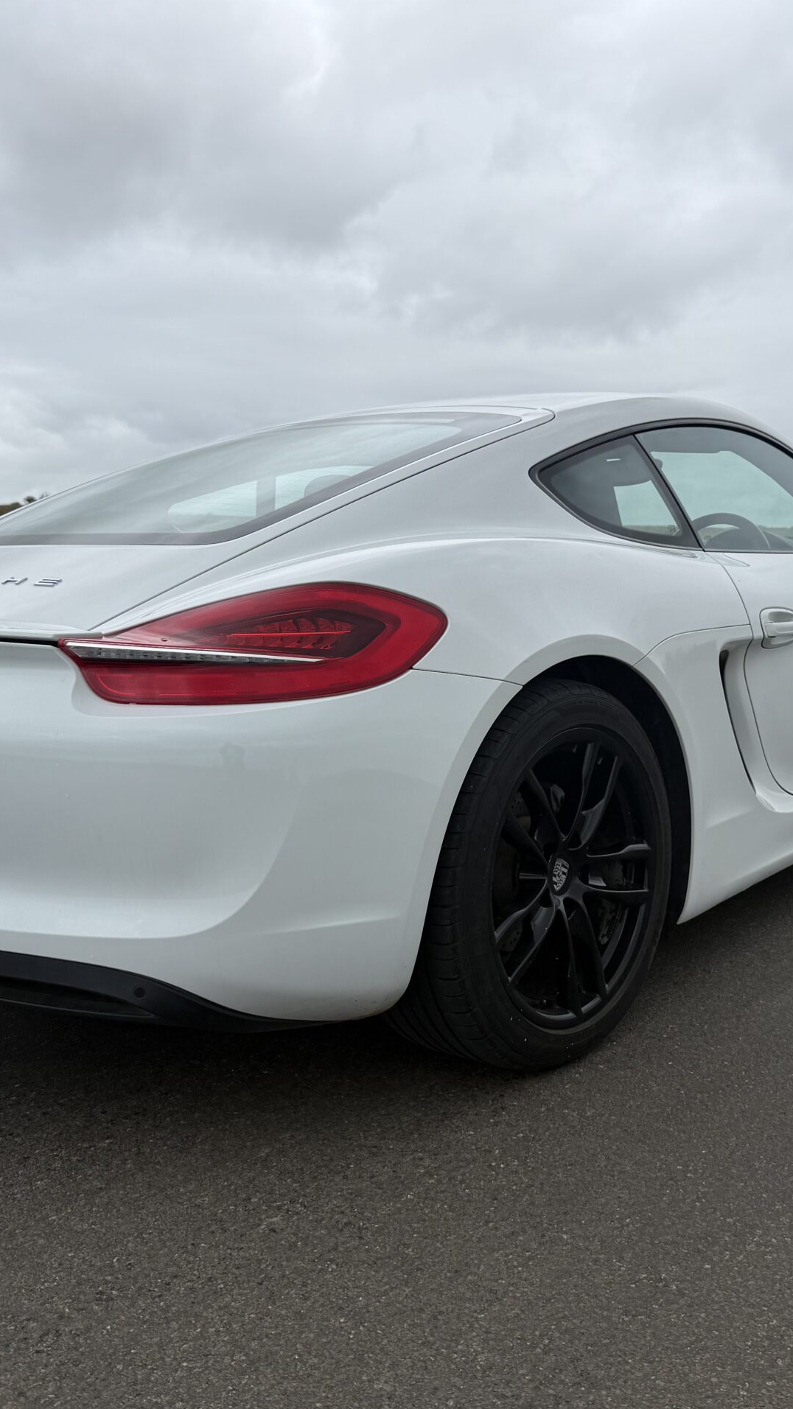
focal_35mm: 35
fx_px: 1308
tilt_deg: -5.9
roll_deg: -0.2
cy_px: 705
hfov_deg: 33.5
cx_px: 512
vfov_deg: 56.6
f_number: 1.78
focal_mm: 6.76
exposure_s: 1/3425
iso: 80
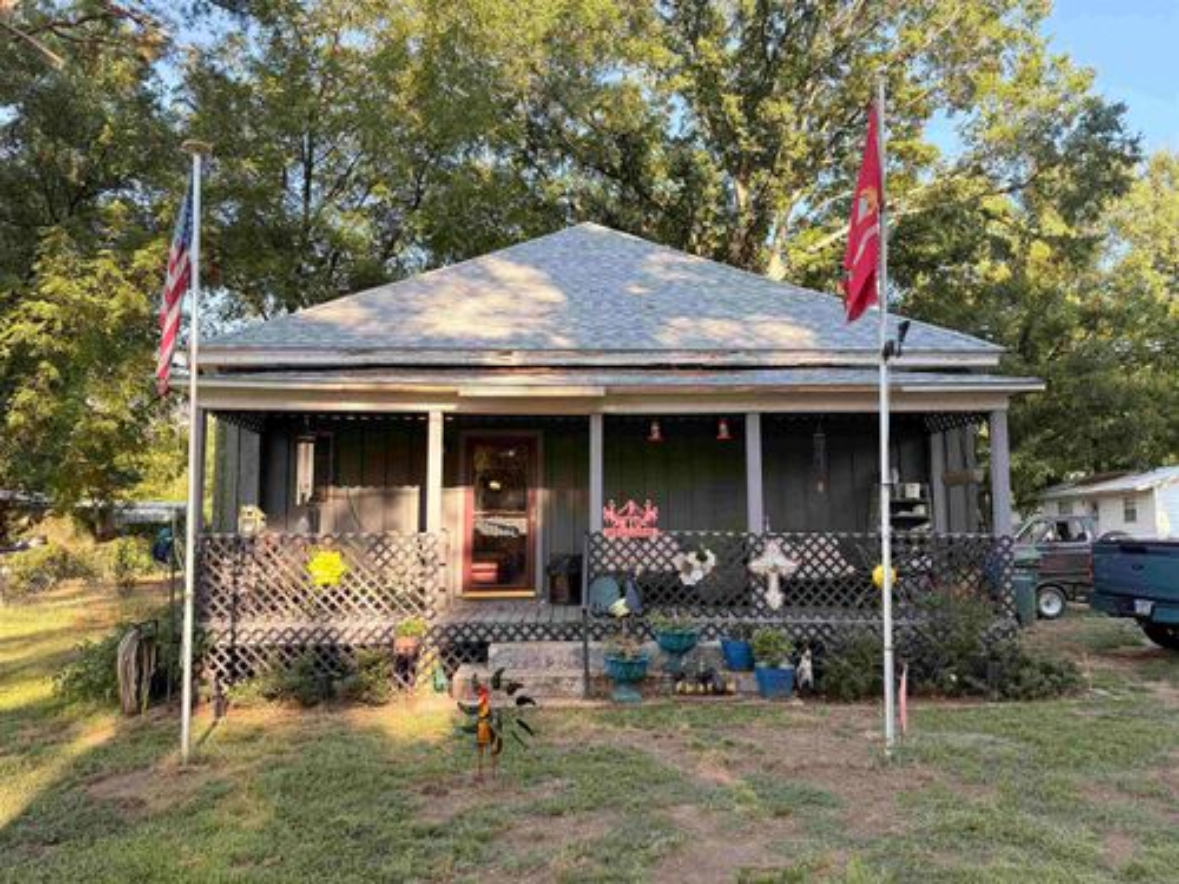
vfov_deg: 56.8
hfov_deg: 71.6
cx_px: 590
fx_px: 817
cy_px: 442
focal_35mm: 24
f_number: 1.78
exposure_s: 1/580
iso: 100
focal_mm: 6.76
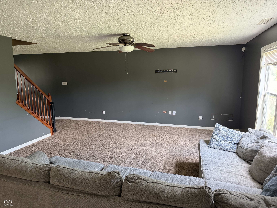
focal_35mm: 24
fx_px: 192
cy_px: 104
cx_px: 138
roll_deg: +1.8
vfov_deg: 56.8
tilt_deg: -8.6
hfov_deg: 71.6
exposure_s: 1/90
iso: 200
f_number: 1.78
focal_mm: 6.76
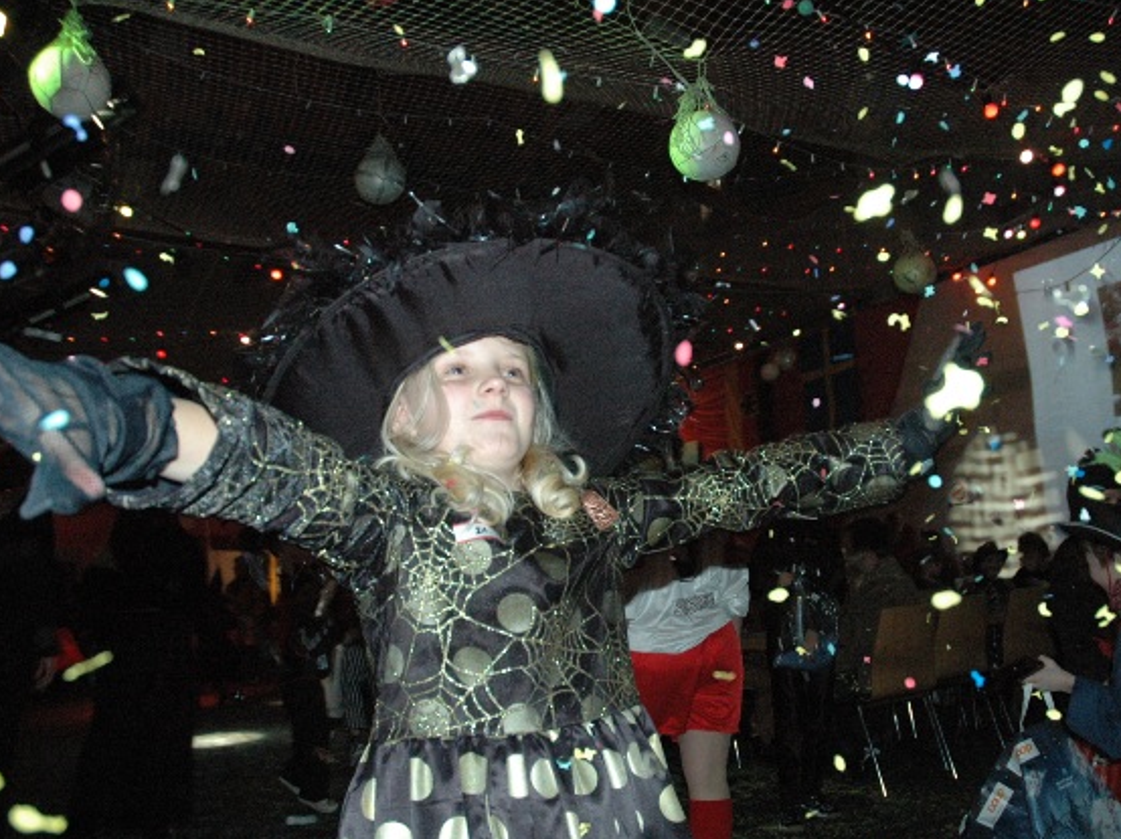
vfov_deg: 46.8
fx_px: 971
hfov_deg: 59.9
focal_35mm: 30
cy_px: 421
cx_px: 603
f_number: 5
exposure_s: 1/60
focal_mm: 18
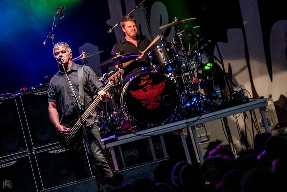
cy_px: 96
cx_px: 144
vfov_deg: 5.1
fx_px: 2152
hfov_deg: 7.6
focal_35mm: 270
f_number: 2.8
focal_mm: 180
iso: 4000
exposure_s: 1/100
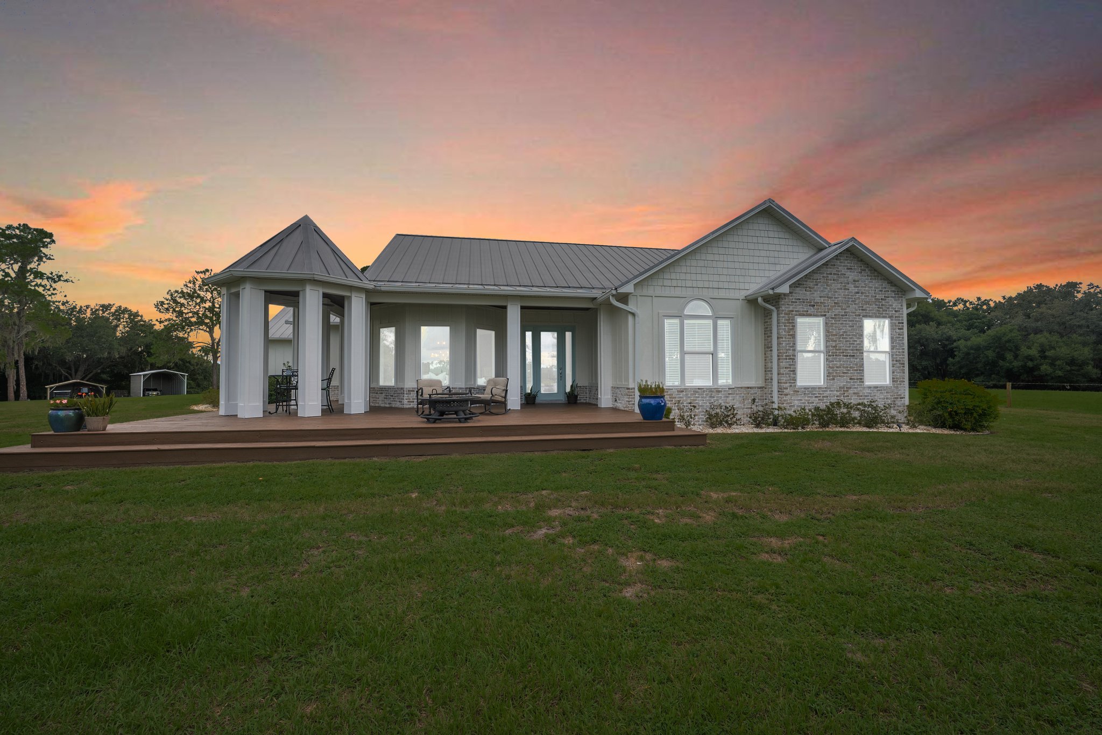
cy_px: 368
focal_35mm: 14
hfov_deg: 104.2
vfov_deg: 81.3
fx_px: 429
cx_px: 551
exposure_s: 1/200
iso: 640
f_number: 7.1
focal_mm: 14
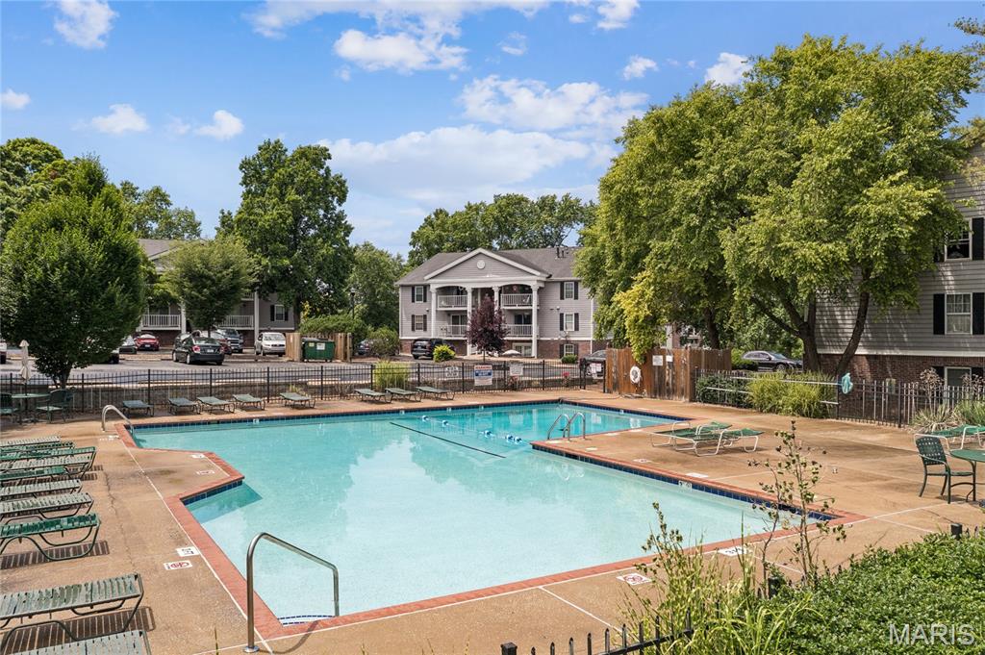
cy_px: 328
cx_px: 492
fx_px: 765
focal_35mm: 28
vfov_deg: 46.3
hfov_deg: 65.5
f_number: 4
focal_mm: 10.3
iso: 100
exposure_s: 1/120
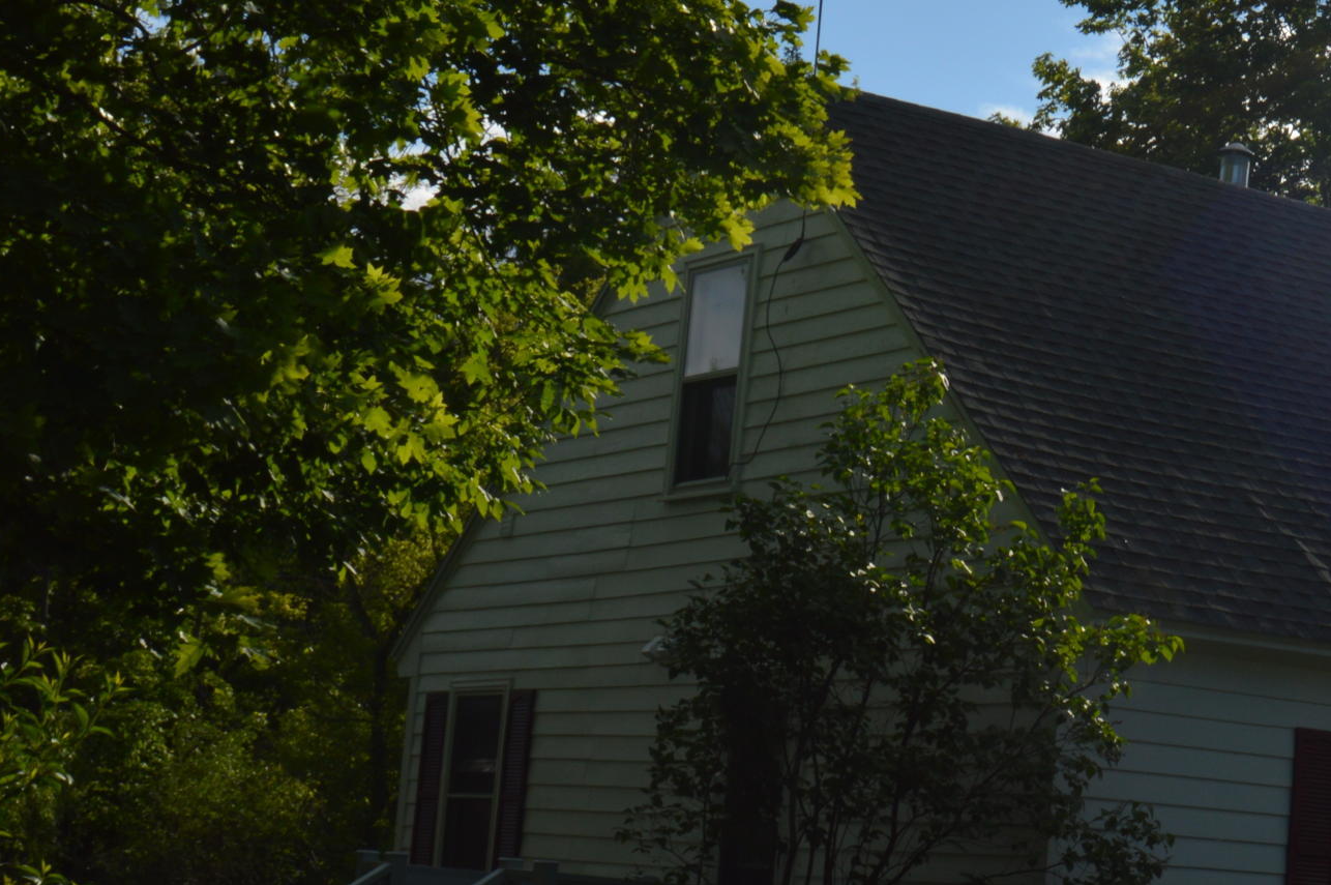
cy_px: 519
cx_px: 1279
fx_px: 3103
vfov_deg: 16.2
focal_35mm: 84
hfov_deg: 23.4
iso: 100
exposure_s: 1/200
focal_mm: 24
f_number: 16
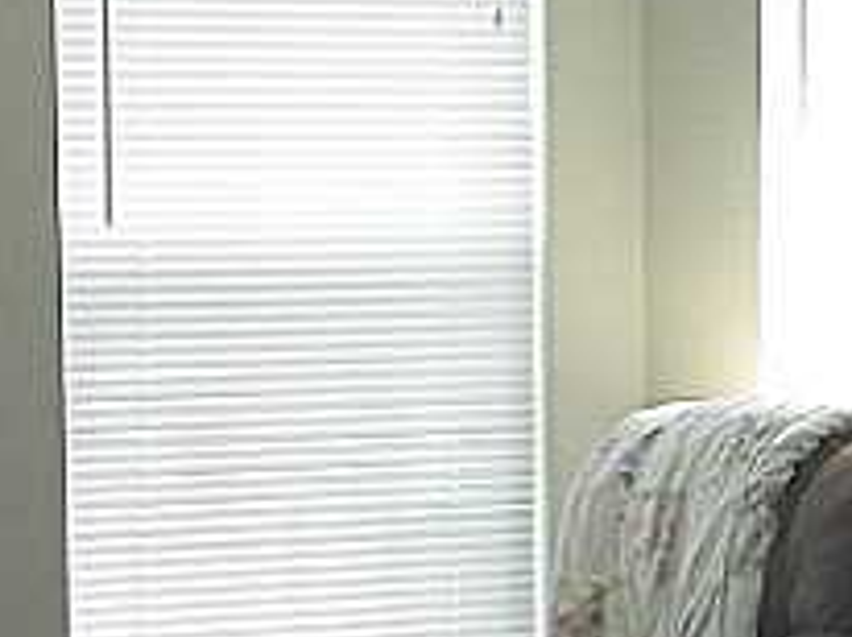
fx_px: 3343
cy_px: 455
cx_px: 426
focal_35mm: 136
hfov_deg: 14.5
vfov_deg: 10.9
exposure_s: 1/30
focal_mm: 6.2
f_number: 3.3
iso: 80
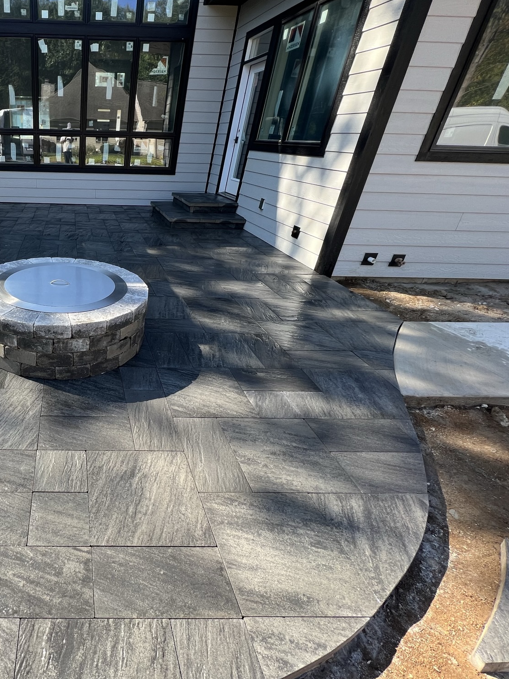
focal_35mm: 18
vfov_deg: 87.8
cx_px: 73
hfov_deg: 62.7
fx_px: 353
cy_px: 336
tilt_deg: -29.4
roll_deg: -1.5
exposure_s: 1/308
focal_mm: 1.57
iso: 32
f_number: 1.8
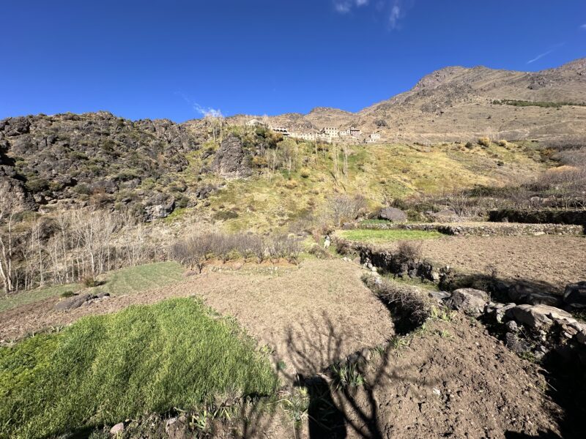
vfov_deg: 85.7
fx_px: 237
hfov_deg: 102.1
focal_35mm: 14
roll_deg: -2.6
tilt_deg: +1.8
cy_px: 220
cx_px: 293
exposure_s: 1/1770
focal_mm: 2.22
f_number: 2.2
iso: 50
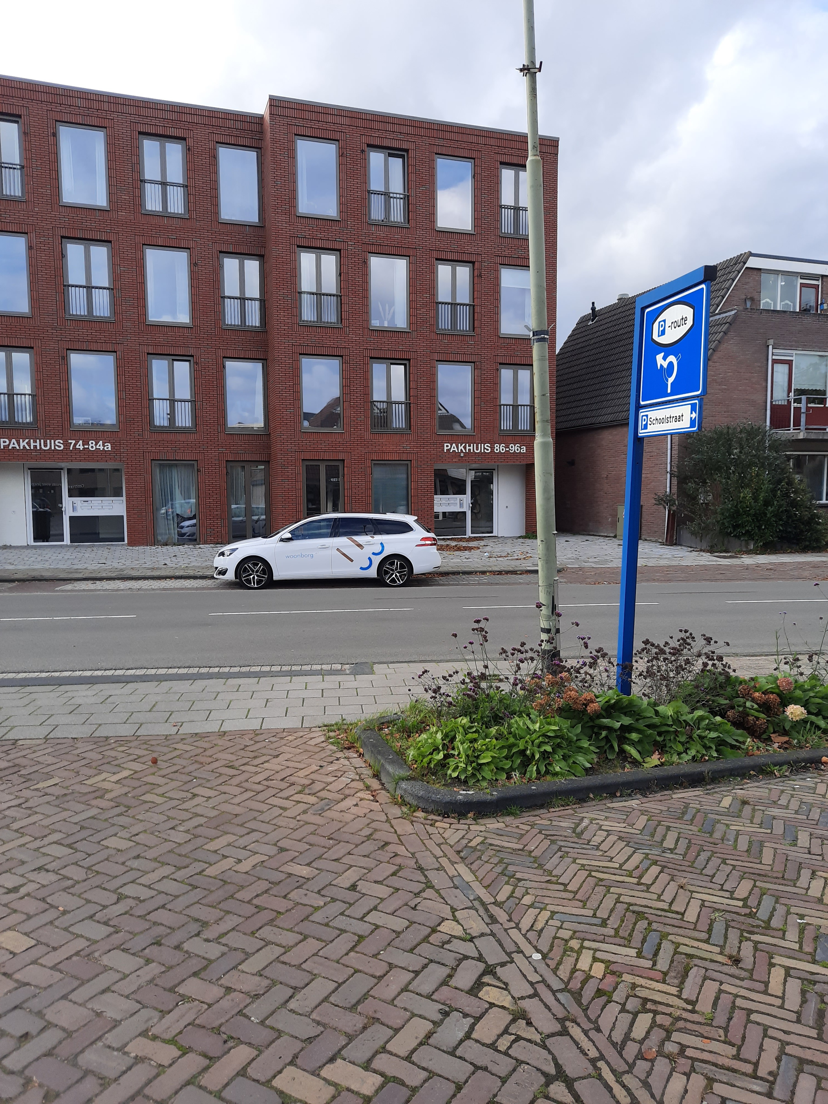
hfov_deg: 54.9
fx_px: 797
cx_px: 414
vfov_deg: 69.4
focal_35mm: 25
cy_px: 552
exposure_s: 1/419
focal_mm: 4.6
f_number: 2
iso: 32
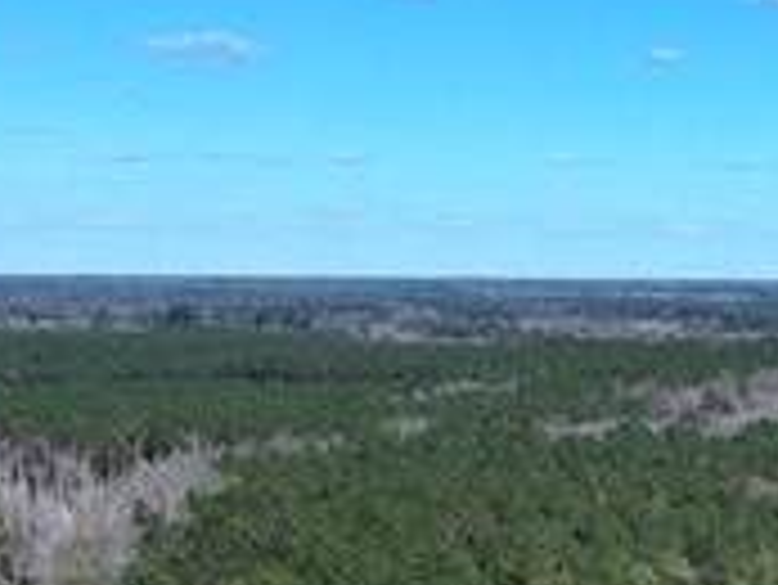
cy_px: 927
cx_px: 1156
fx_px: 2496
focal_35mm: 111
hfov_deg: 16.2
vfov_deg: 12.6
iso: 100
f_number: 4
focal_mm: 12.29
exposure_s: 1/1600
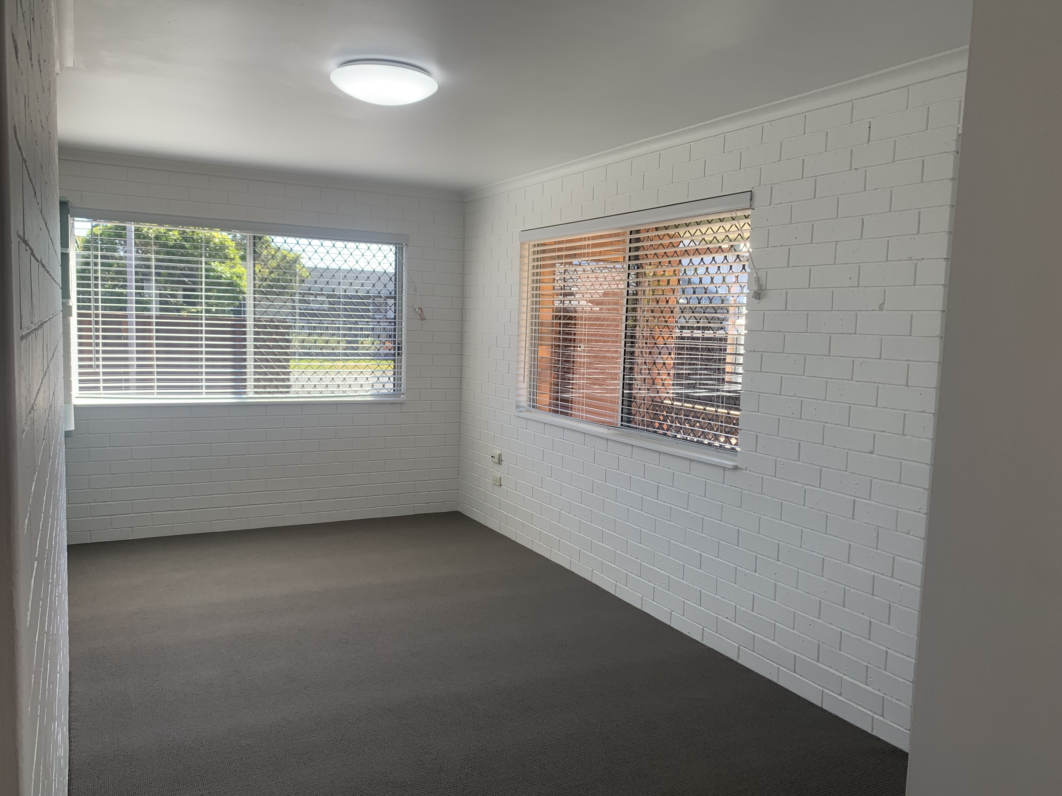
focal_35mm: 27
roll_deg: -2.0
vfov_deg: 51.3
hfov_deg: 65.3
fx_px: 828
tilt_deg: -5.4
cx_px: 531
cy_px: 411
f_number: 1.8
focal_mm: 4.25
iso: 25
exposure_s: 1/163
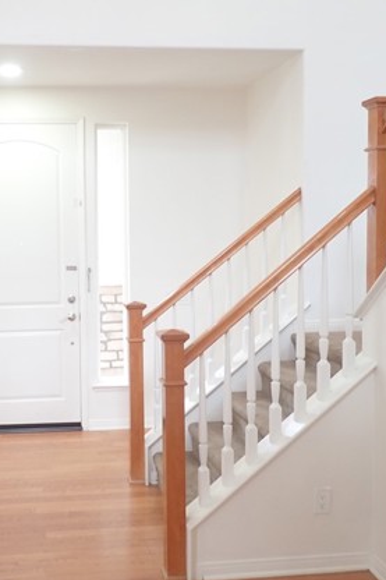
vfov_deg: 48.4
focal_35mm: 40
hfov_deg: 32.9
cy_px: 257
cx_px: 111
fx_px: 644
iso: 200
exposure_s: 1/30
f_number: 2
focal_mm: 4.5
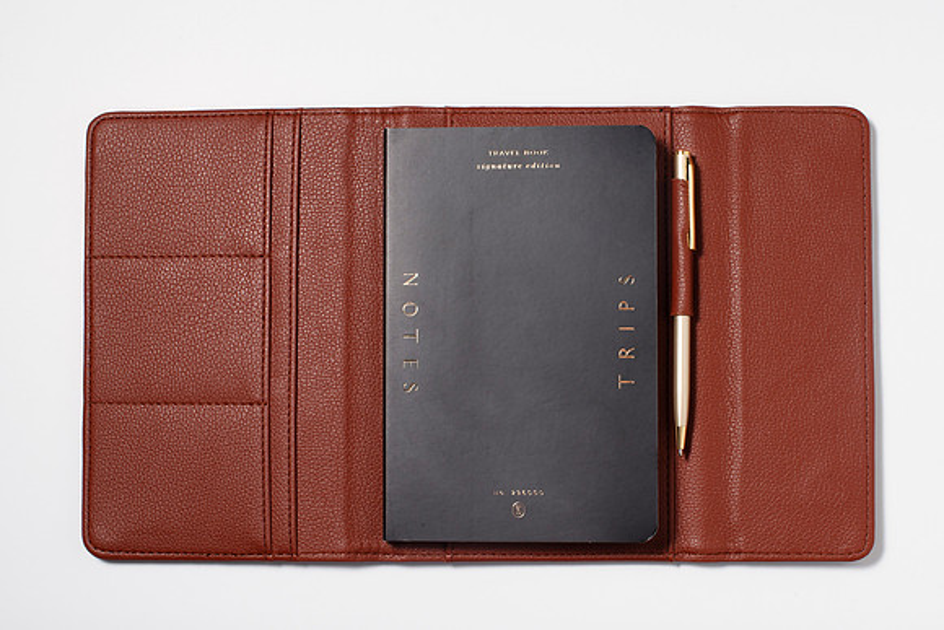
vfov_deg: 21.4
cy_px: 321
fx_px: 1668
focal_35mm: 64
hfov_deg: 31.6
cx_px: 524
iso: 200
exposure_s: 1/200
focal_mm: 50
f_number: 13
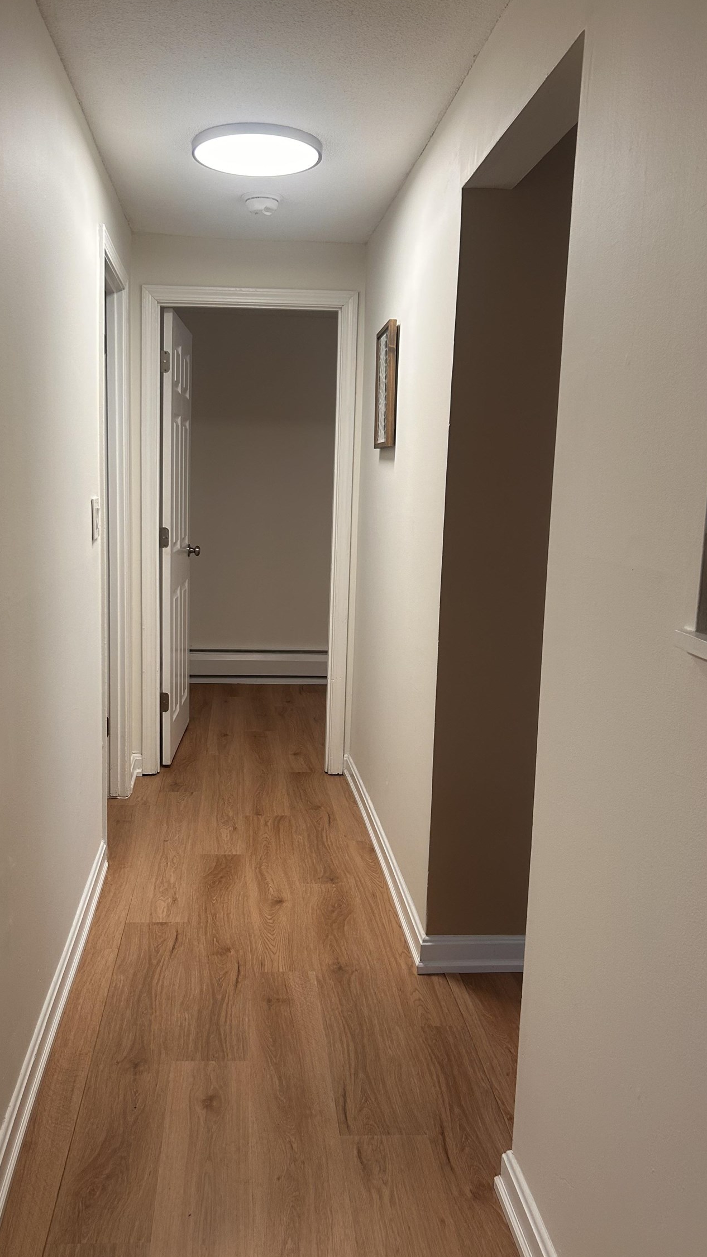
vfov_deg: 66.1
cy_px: 620
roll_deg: -1.3
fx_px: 966
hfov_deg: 40.0
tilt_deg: -8.8
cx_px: 272
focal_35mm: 29
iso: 80
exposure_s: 1/60
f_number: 1.5
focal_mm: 5.7
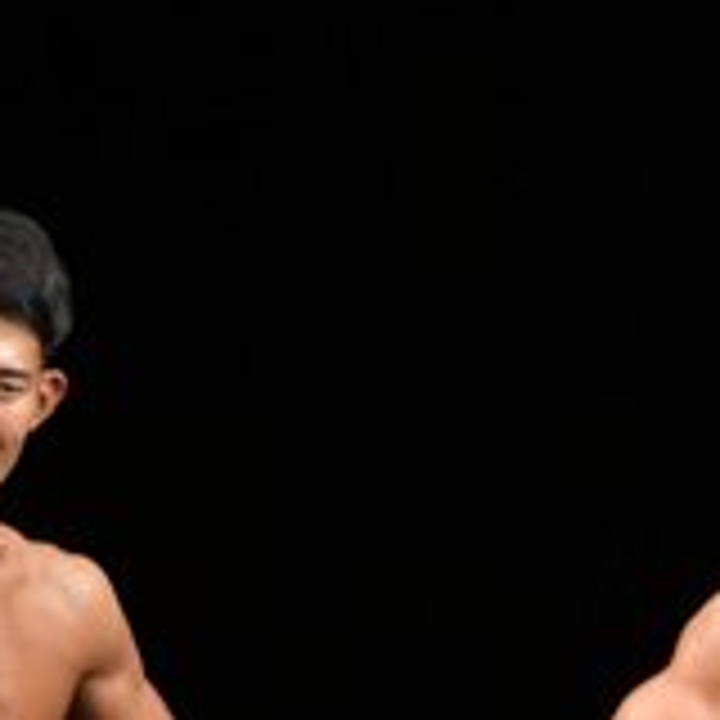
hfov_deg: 1.7
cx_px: 650
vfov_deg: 1.7
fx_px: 24662
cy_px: 1143
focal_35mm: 1048
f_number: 5.6
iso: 3200
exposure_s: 1/400
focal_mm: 170
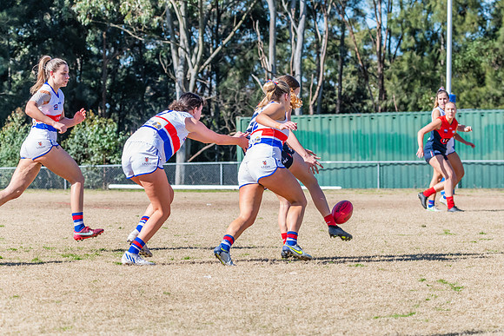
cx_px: 315
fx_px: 2859
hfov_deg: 10.1
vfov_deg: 6.7
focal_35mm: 204
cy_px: 164
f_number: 10
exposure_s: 1/1250
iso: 800
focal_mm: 160
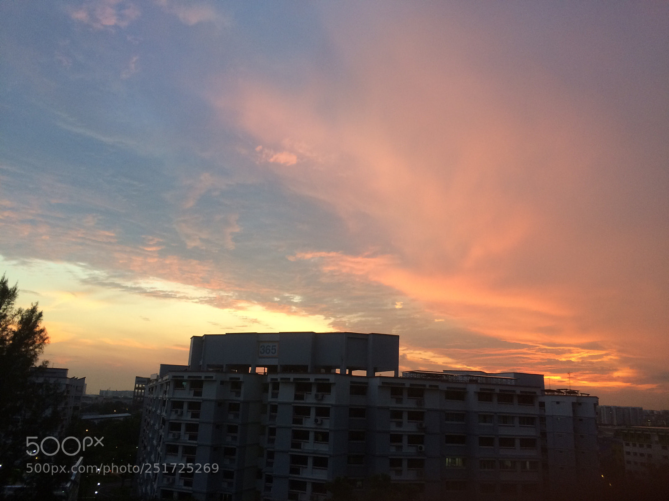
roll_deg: -1.3
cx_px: 334
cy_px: 250
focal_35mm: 29
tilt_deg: +14.2
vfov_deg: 48.2
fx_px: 560
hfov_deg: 61.7
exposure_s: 1/33
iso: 64
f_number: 2.2
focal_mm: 4.15
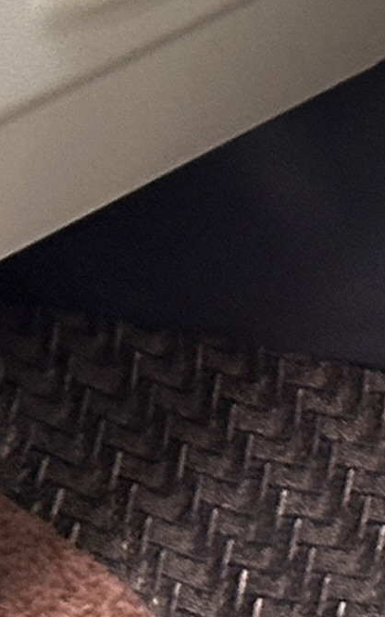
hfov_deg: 4.0
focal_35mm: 308
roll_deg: +0.6
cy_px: -707
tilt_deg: -9.7
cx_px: 1421
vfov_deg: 6.6
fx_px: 5173
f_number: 1.78
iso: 250
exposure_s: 1/33
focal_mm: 6.86
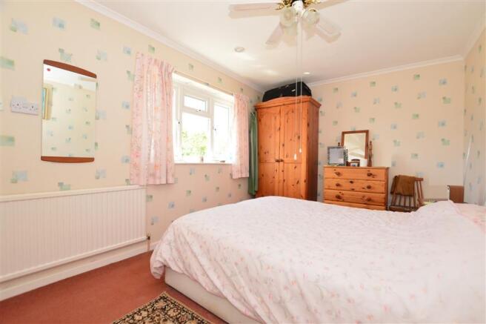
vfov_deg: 77.3
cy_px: 162
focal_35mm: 15
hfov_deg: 100.4
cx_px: 243
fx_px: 202
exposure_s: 1/60
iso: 320
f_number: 5.6
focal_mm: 10
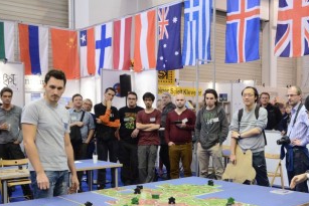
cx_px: 184
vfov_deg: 26.8
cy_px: 139
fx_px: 429
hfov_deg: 39.4
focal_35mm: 50
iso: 1600
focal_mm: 30
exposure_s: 1/160
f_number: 4
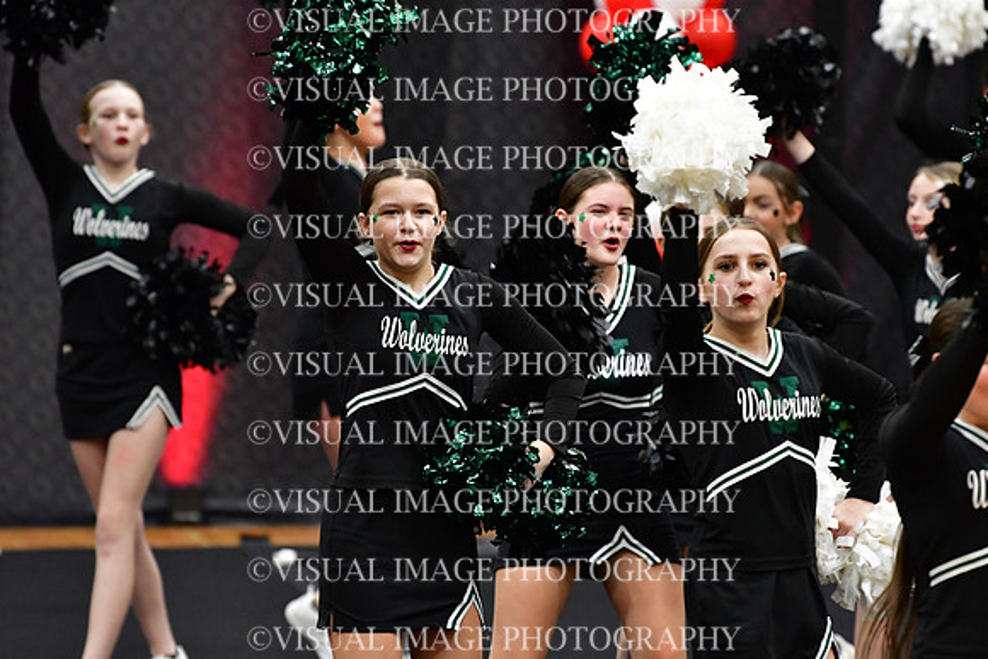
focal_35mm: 300
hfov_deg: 6.9
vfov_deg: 4.6
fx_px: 8235
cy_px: 330
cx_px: 494
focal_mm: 200
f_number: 3.5
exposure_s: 1/500
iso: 5000
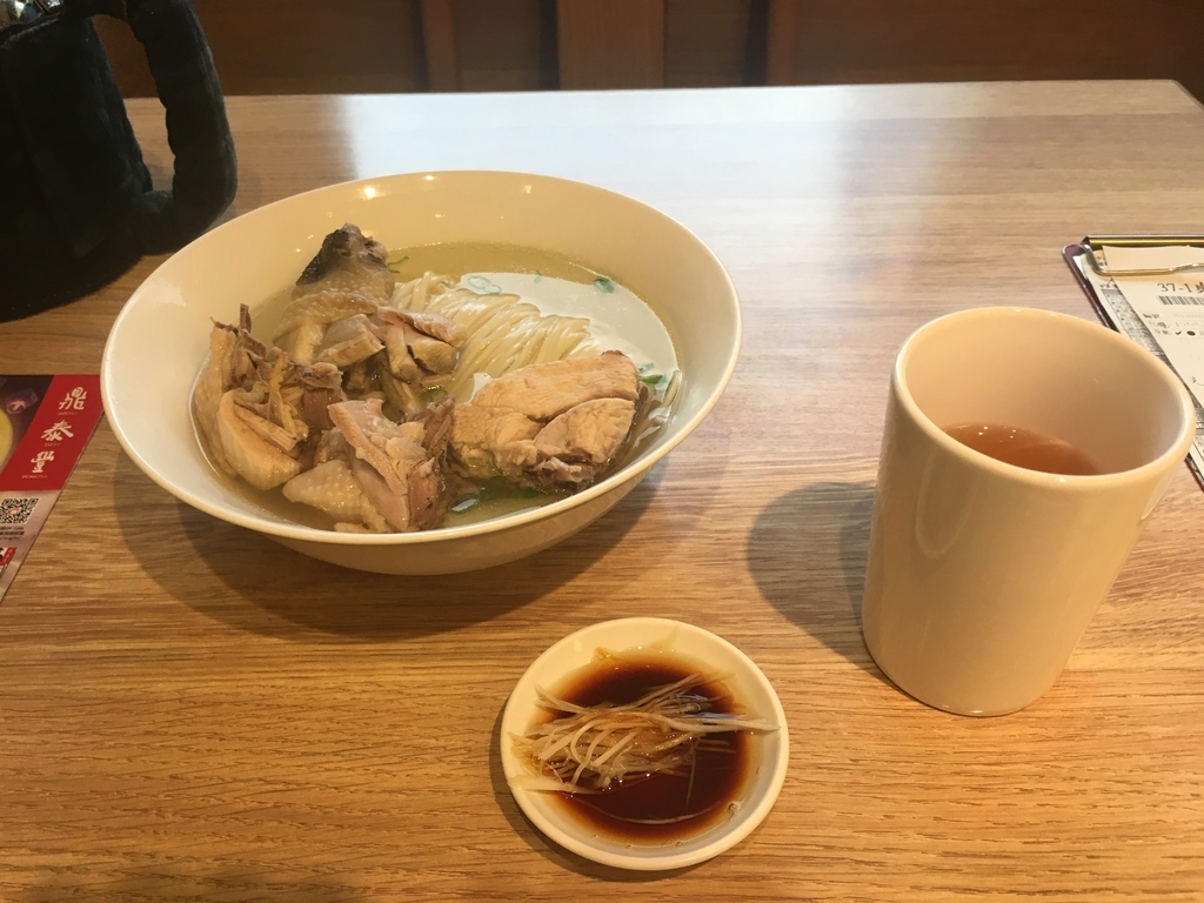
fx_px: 1009
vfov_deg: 48.2
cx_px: 602
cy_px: 452
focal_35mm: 29
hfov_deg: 61.7
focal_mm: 4.15
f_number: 2.2
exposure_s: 1/30
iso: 32
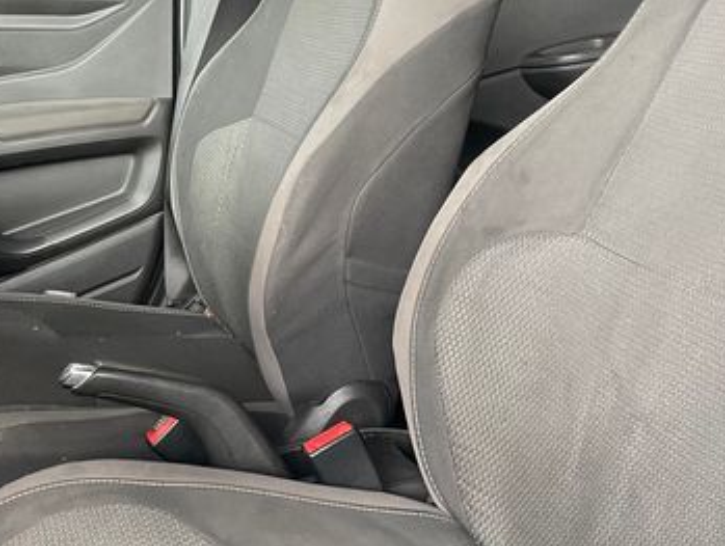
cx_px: 307
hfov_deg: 52.3
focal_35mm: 35
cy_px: 299
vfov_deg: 40.8
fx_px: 734
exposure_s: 1/60
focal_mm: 4.2
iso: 160
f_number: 1.6
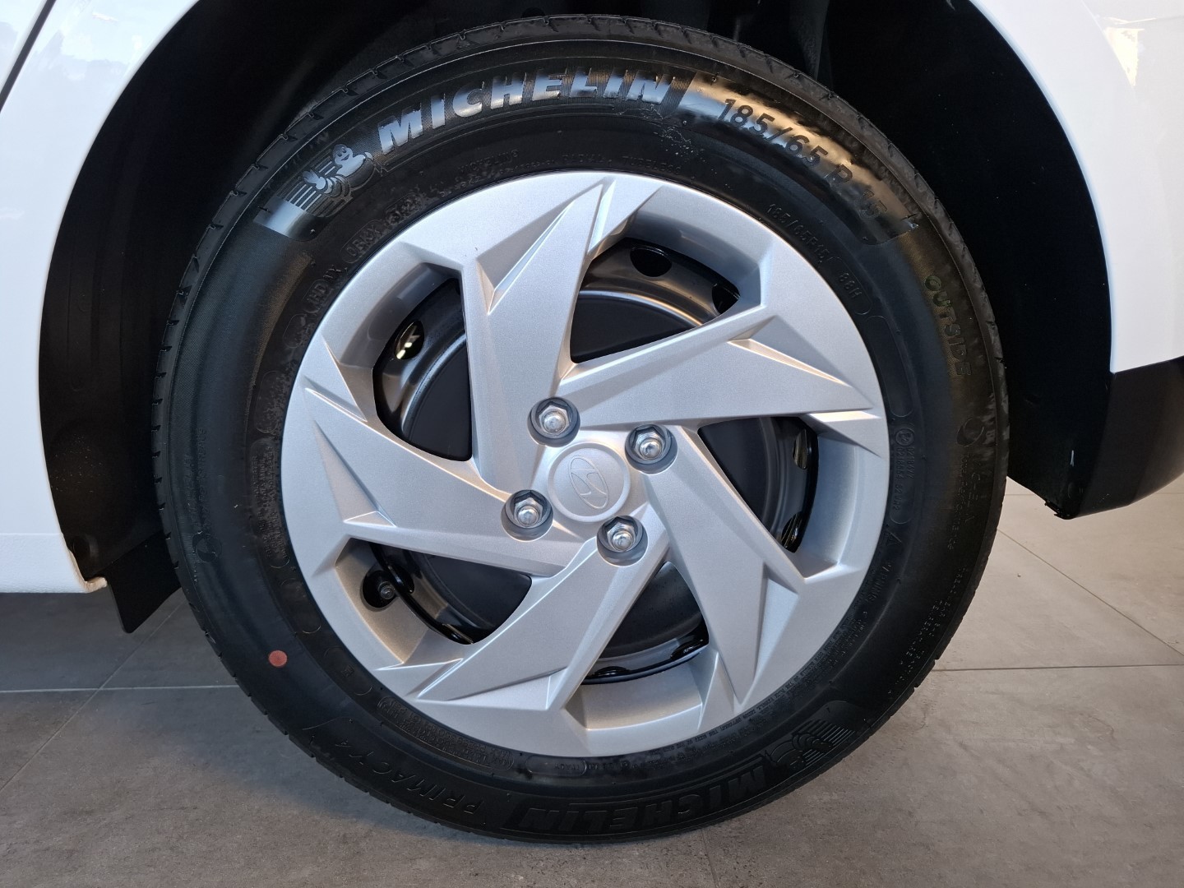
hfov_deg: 73.9
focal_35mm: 23
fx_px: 787
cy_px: 444
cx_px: 592
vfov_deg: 58.9
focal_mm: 5.54
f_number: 1.8
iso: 50
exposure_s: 1/100
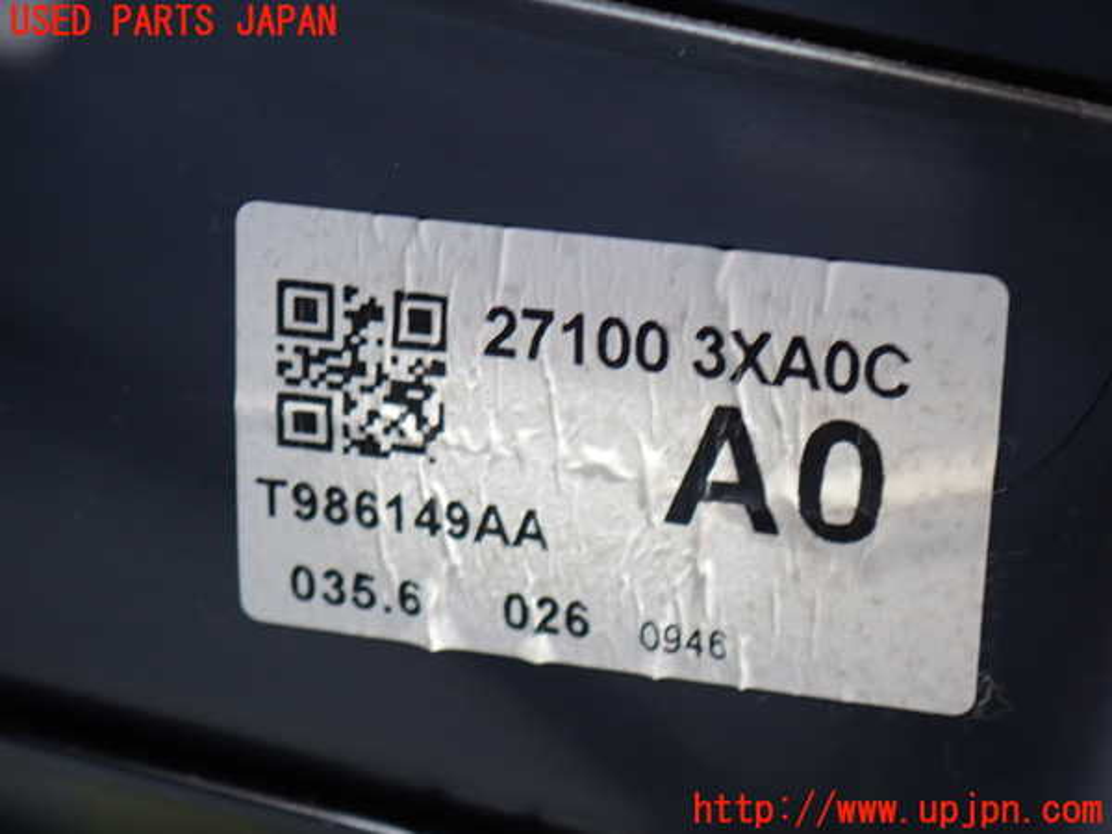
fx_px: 3212
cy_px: 417
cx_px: 556
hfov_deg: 19.6
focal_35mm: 100
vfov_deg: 14.8
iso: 320
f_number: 4.9
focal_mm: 18
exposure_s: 1/100
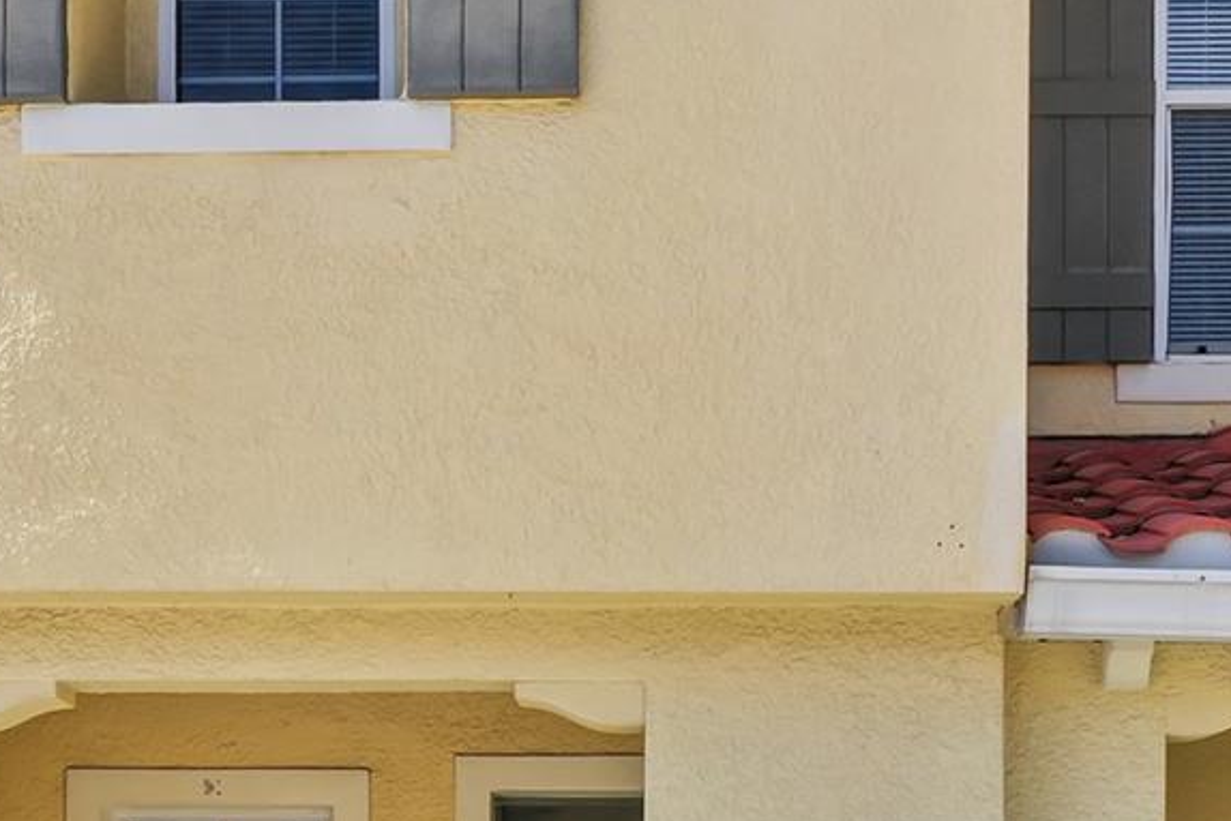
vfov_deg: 16.8
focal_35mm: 78
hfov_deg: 26.0
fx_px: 2668
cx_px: 588
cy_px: 962
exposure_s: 1/120
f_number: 4
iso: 100
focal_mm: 10.26
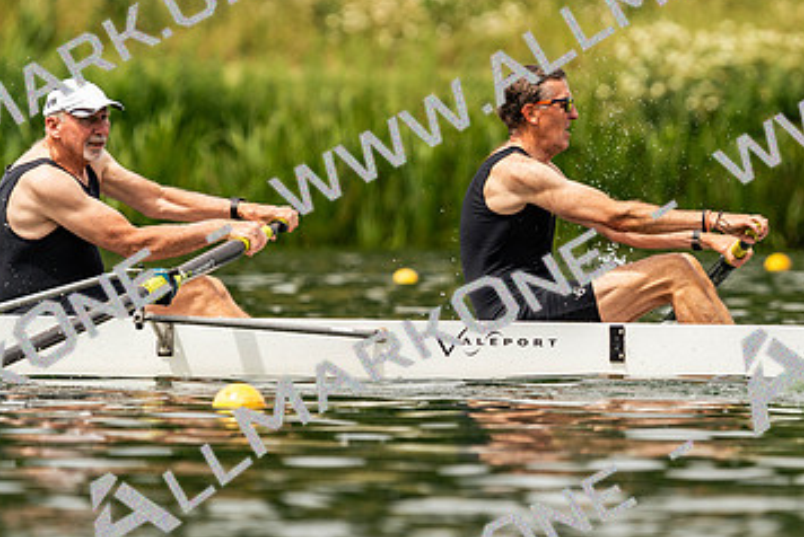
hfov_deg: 2.9
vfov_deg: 2.0
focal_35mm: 705
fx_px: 15757
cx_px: 549
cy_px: 222
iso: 250
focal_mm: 433
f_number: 6.3
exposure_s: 1/2000
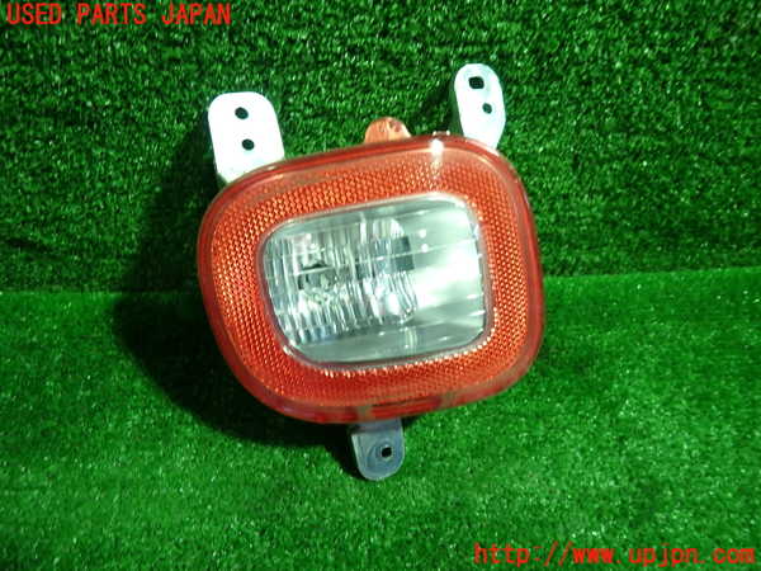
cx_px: 380
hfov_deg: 69.4
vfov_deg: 54.9
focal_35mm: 25
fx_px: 550
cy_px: 286
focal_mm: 4.5
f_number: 2
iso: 200
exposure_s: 1/30
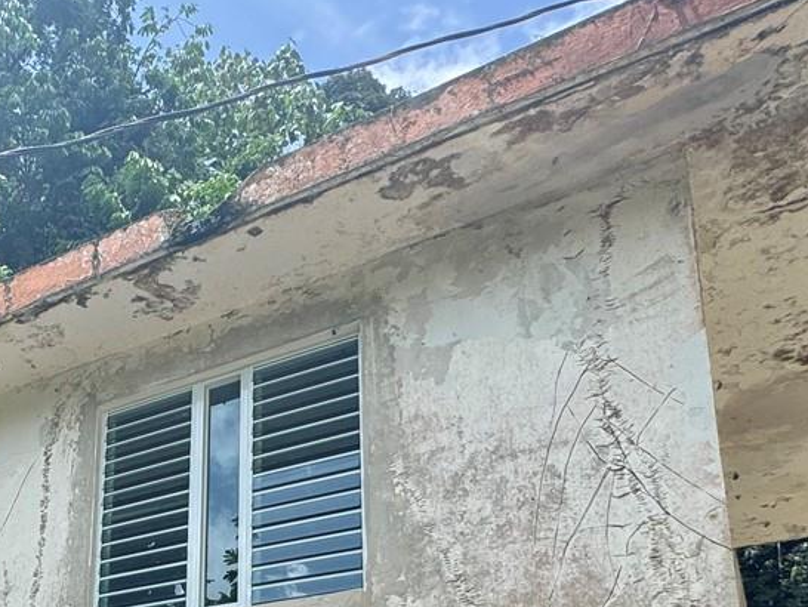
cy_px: 690
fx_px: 957
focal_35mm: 41
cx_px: 7
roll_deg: -3.2
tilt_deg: +13.2
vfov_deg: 30.8
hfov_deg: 40.3
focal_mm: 2.22
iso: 50
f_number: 2.2
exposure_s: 1/669
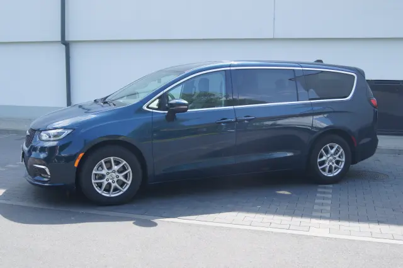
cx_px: 202
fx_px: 436
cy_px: 134
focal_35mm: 39
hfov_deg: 49.6
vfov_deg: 34.2
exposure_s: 1/100
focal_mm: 26
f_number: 6.3
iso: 100
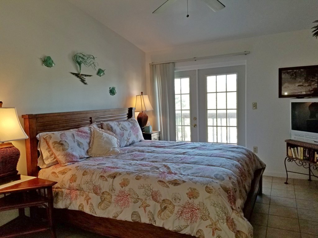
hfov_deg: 67.3
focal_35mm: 26
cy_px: 119
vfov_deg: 53.1
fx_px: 239
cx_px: 159
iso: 80
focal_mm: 4.25
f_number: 1.7
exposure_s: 1/120
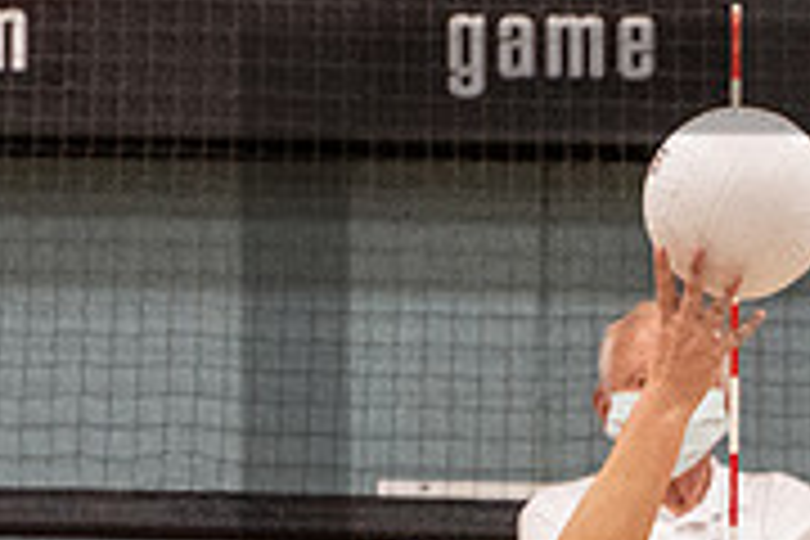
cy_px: 850
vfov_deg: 3.4
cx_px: 278
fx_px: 9134
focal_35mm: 406
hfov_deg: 5.1
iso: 5000
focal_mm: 75
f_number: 2.8
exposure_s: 1/1600
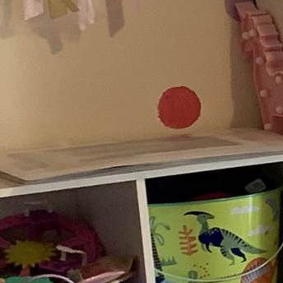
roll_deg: +2.1
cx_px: 1093
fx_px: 1896
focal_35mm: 205
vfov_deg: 8.5
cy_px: 149
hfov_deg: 6.8
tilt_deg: -7.7
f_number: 1.8
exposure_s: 1/60
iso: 64
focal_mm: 4.25
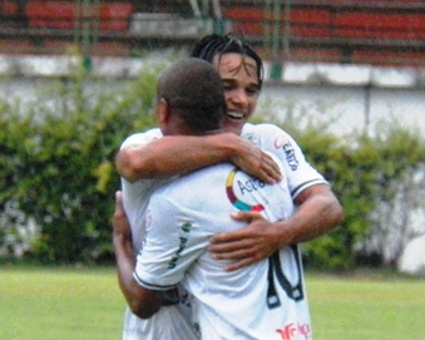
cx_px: 244
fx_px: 10739
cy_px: 251
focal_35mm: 854
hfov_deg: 2.3
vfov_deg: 1.8
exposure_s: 1/320
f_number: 4
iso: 1600
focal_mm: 66.5
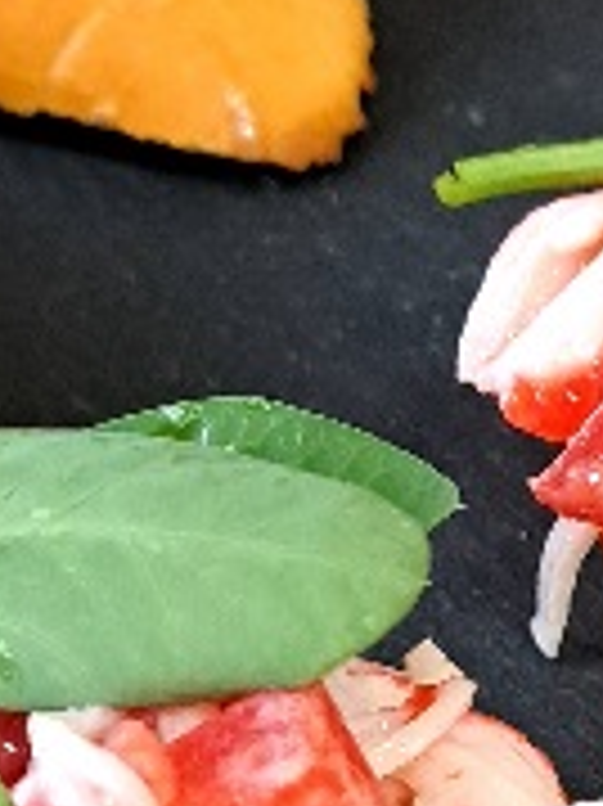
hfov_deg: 11.6
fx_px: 2883
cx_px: 799
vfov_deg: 15.8
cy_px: 689
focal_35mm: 124
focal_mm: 5.23
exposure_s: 1/50
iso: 320
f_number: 1.8
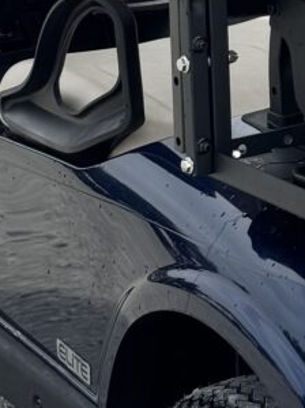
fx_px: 1810
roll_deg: -1.6
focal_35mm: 154
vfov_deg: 12.7
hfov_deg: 9.3
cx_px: 481
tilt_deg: -15.0
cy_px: 48
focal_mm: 6.76
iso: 80
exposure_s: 1/2833
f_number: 1.78
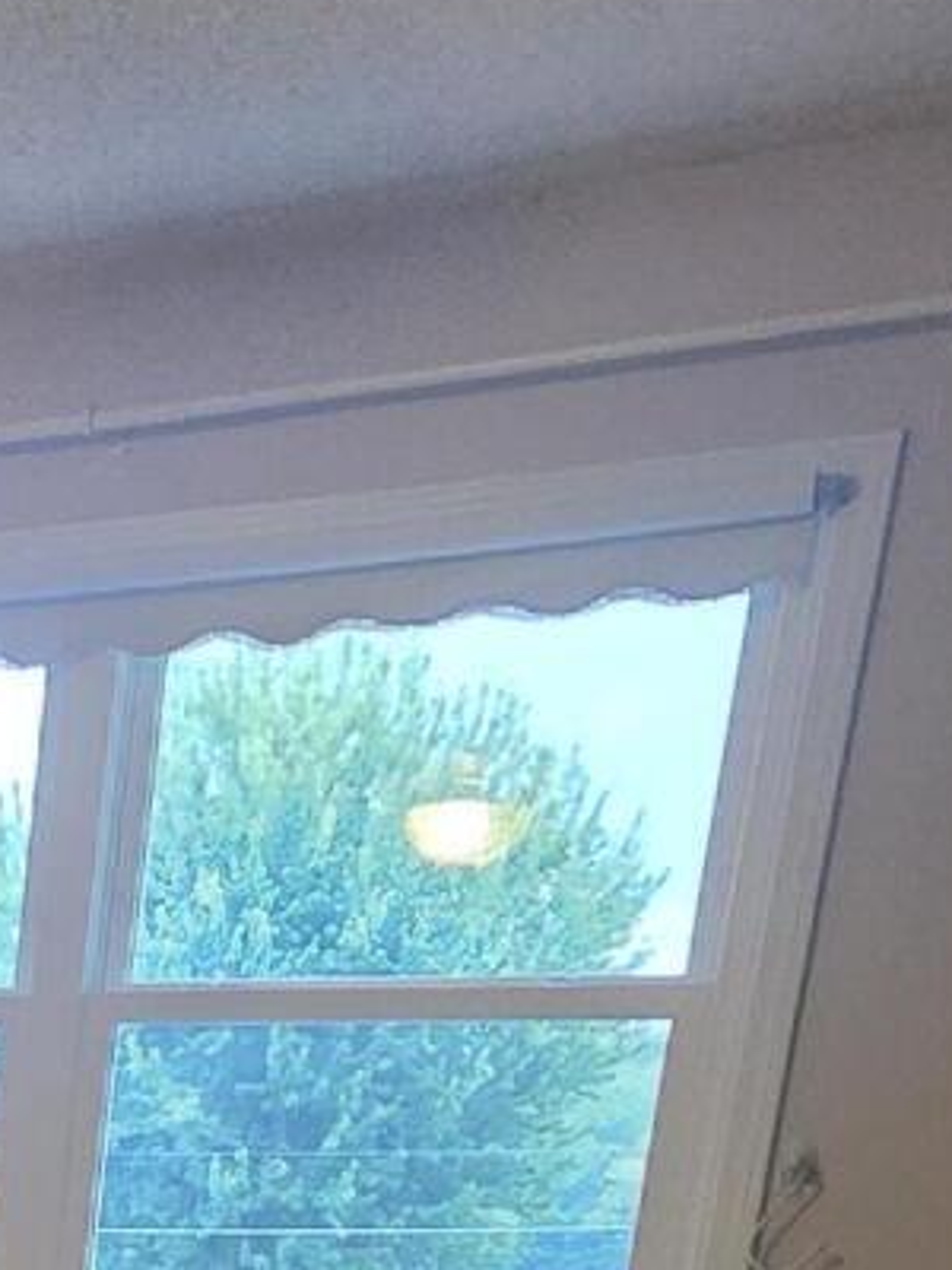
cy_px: 2010
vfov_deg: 22.9
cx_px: -685
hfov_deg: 18.4
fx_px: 2383
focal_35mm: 65
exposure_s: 1/60
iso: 640
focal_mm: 2.2
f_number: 2.2
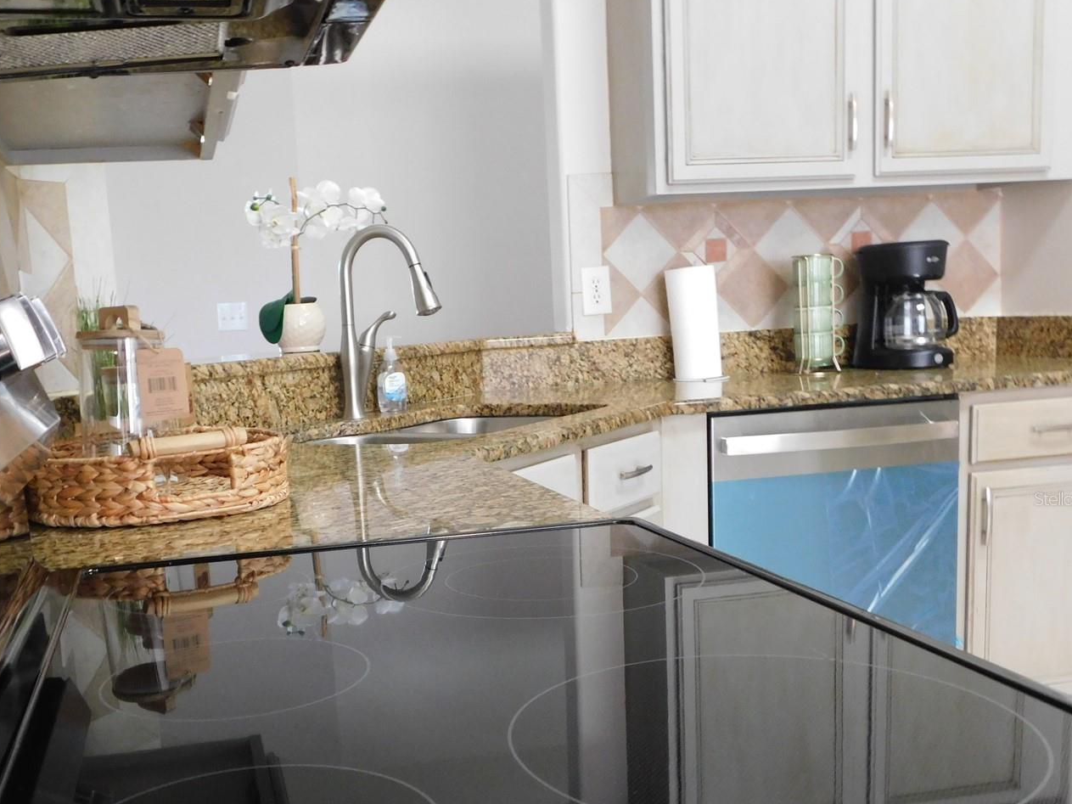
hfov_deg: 48.7
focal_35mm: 38
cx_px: 435
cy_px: 498
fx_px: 1177
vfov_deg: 37.5
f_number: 3.2
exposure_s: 1/20
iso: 400
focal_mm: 5.3
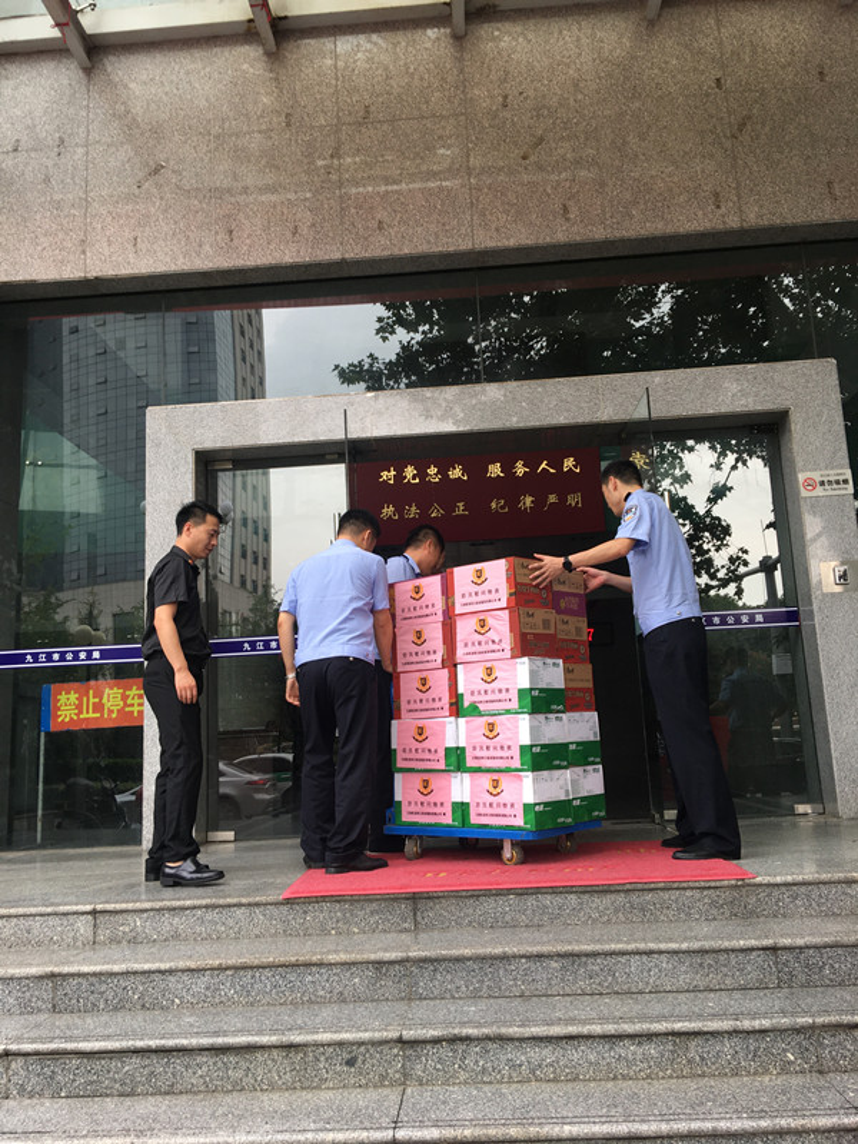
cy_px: 572
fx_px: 958
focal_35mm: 29
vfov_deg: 61.7
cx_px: 429
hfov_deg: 48.2
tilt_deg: +9.8
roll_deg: +3.0
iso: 25
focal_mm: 4.15
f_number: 2.2
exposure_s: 1/100
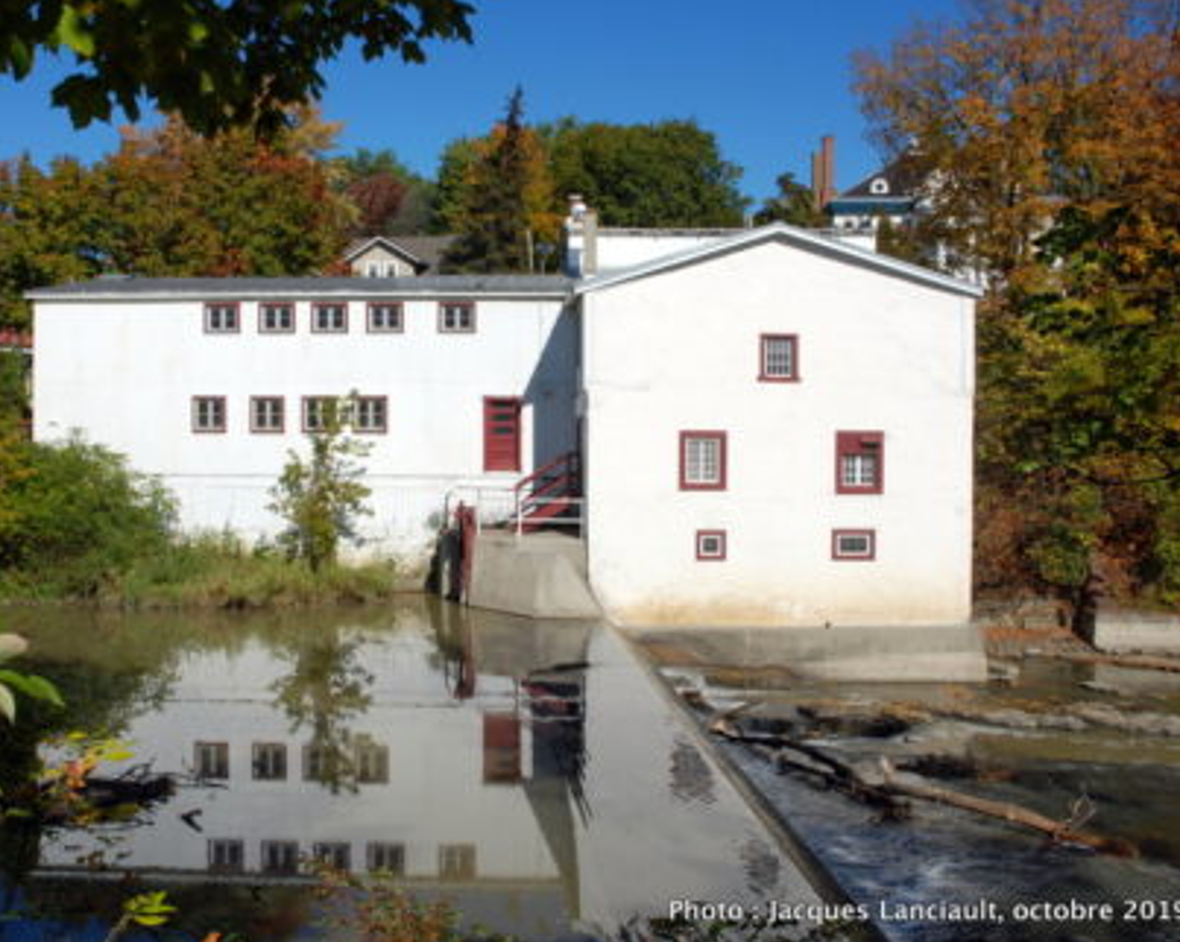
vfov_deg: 35.6
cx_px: 492
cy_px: 464
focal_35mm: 42
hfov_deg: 43.7
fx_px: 1466
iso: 100
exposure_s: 1/100
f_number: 18
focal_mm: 24
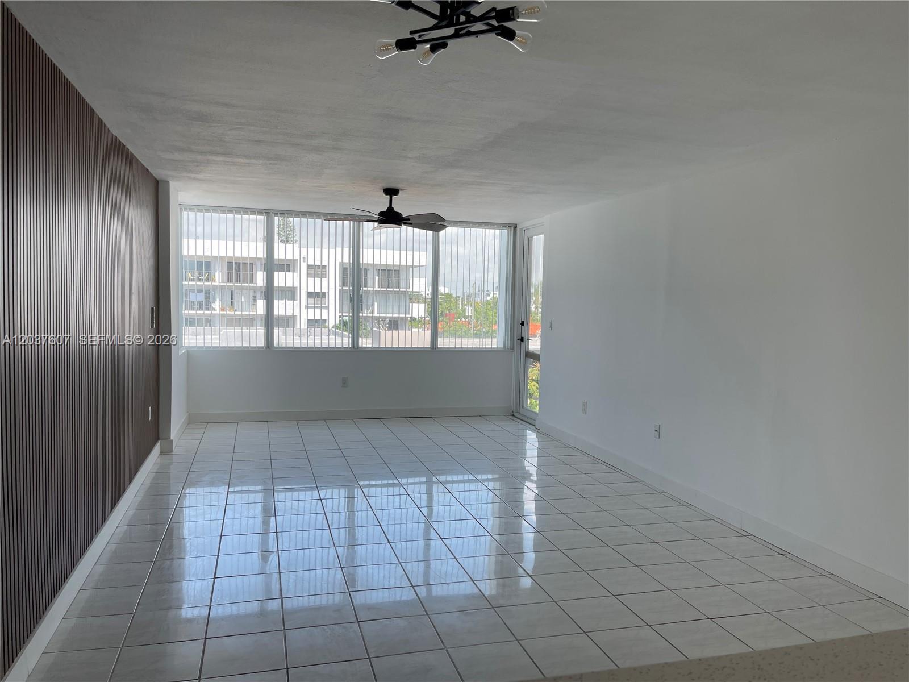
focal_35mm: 25
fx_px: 656
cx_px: 454
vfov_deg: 54.9
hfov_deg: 69.4
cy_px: 341
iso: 32
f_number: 1.6
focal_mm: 5.1
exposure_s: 1/696
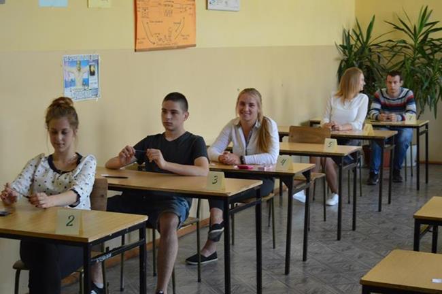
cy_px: 147
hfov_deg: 29.3
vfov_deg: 19.7
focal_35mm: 69
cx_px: 221
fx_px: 846
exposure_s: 1/60
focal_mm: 46
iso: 640
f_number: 5.3
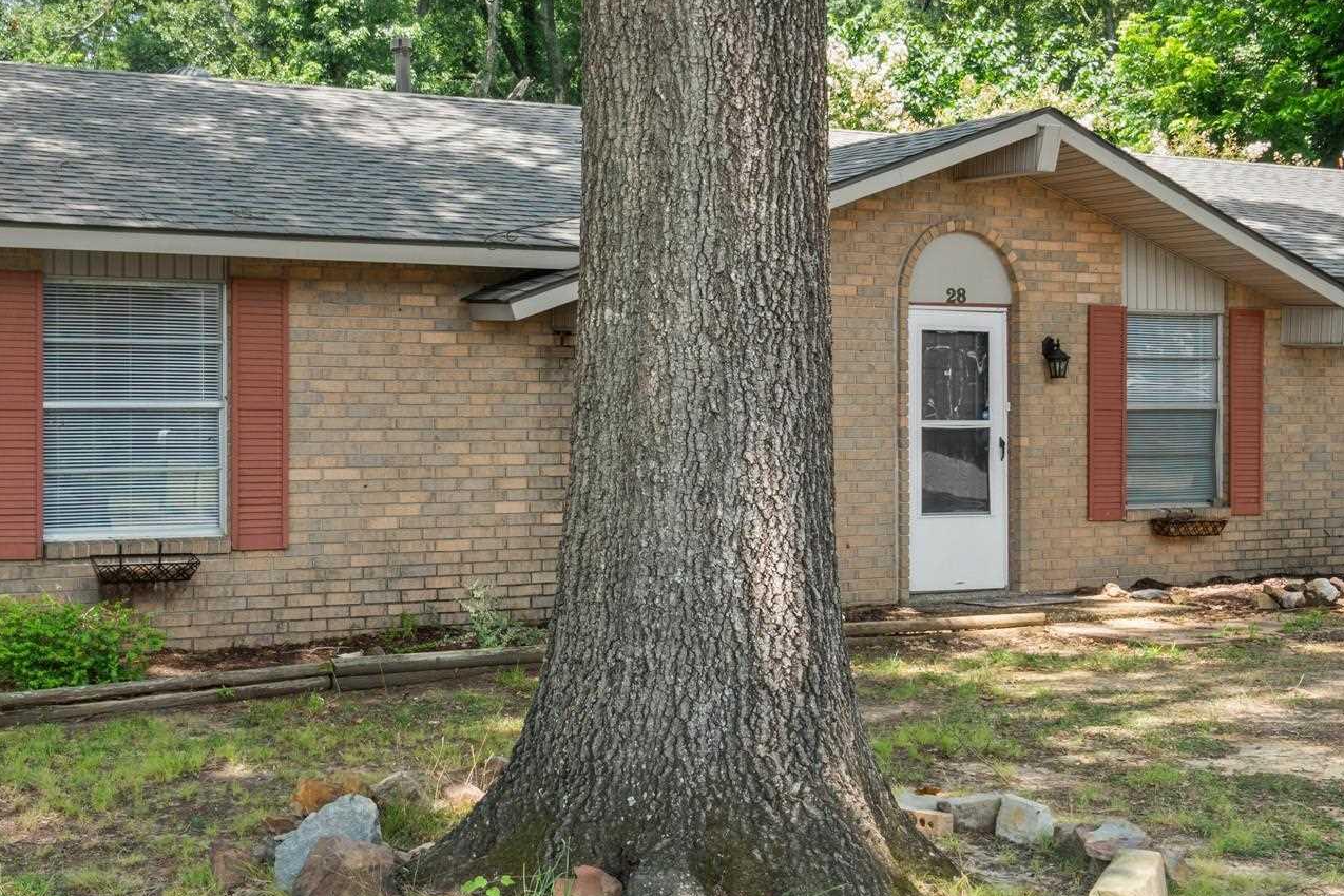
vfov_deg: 25.5
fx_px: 1978
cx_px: 573
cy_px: 402
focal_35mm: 53
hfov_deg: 37.4
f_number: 9
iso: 250
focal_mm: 18
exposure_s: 1/40
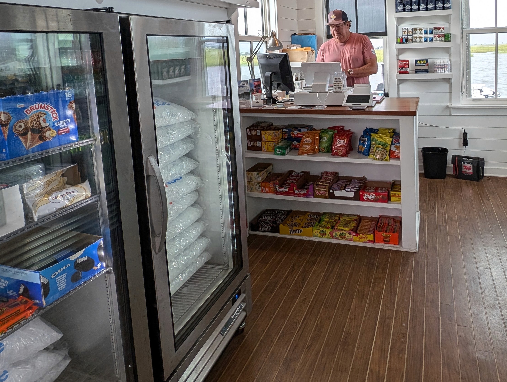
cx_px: 338
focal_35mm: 22
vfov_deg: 57.0
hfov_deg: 74.0
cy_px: 79
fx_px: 323
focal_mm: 2.23
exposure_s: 1/163
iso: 44
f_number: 1.95
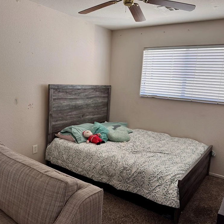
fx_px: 212
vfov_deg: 55.6
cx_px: 106
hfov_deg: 55.6
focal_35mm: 29
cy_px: 110
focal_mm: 6.76
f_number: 1.78
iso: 160
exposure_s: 1/60
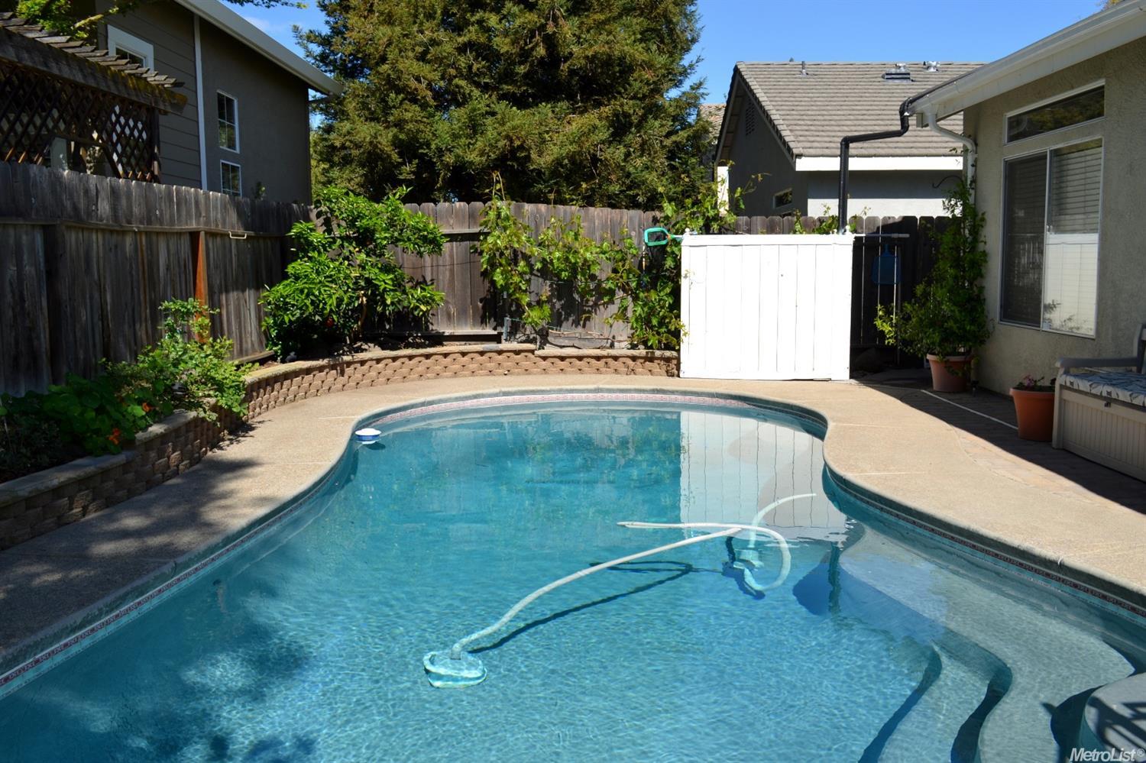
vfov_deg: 43.6
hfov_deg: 61.9
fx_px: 955
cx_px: 573
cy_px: 382
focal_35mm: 30
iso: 100
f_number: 10
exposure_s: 1/200
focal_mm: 20
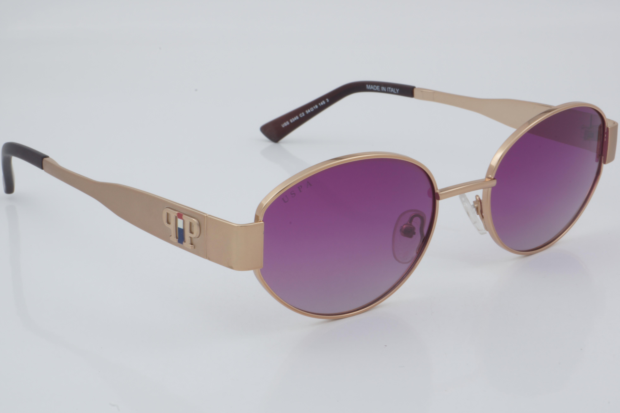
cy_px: 206
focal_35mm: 75
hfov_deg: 27.0
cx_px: 310
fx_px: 1292
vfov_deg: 18.2
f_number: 32
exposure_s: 1/3
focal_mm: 50
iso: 100
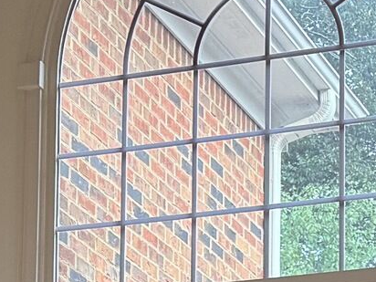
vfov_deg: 7.9
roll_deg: +0.1
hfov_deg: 11.0
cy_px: 557
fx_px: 1944
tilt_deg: +9.4
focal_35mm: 179
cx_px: 308
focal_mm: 6.76
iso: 200
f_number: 1.78
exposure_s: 1/120
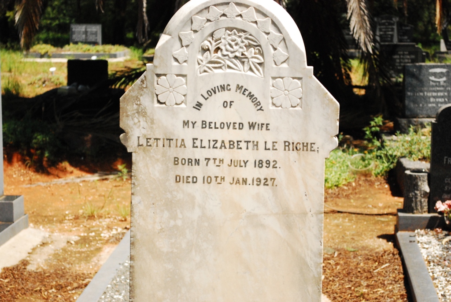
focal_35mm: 82
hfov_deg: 24.6
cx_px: 226
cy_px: 151
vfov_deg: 16.6
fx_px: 1035
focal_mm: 55
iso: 1600
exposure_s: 1/4000
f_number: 5.6
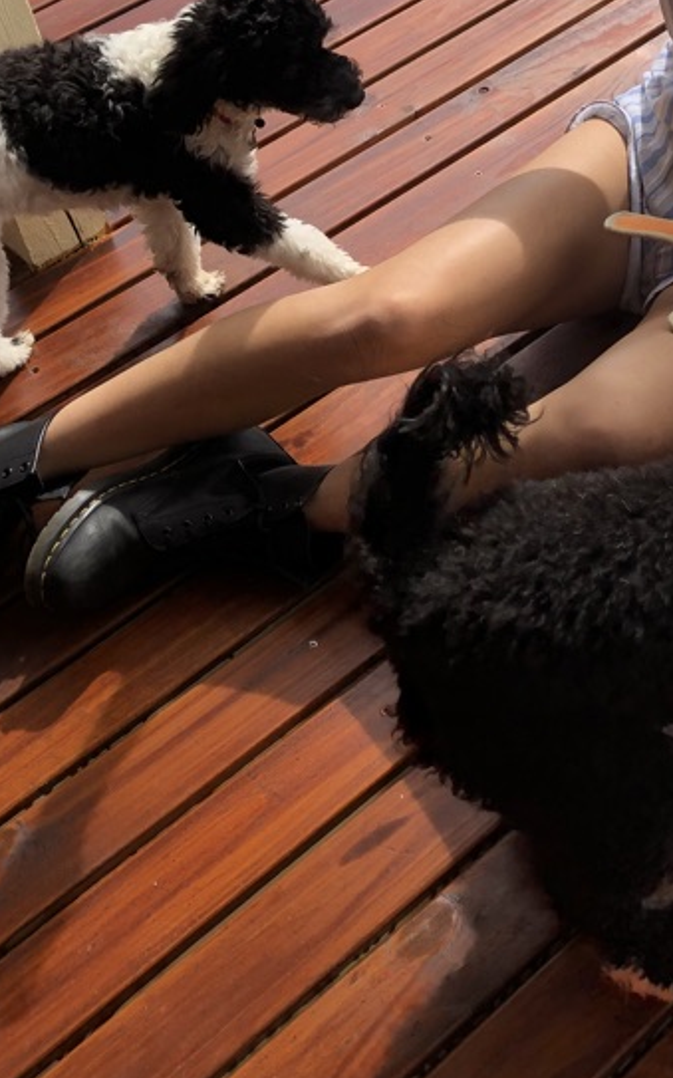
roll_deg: +3.8
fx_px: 1645
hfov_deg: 22.9
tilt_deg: -41.8
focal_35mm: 56
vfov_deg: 35.2
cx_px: 486
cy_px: 226
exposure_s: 1/1372
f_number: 1.8
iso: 20
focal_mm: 3.99
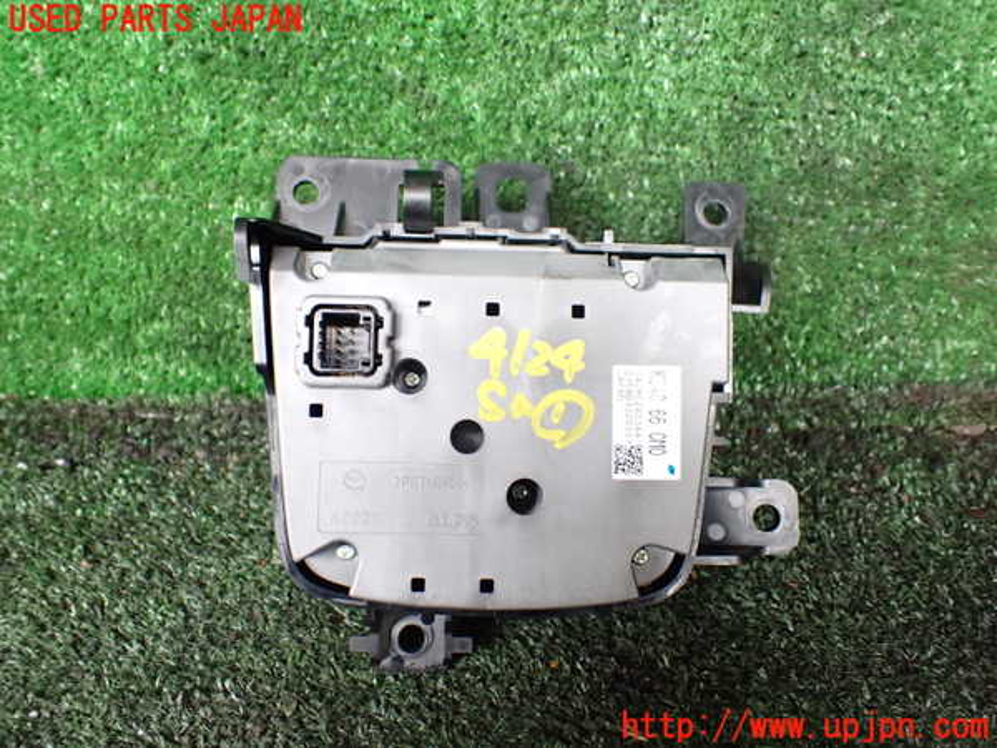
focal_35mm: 30
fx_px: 864
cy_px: 374
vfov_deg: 46.8
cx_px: 498
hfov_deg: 60.0
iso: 800
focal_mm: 5.4
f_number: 2.3
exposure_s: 1/125
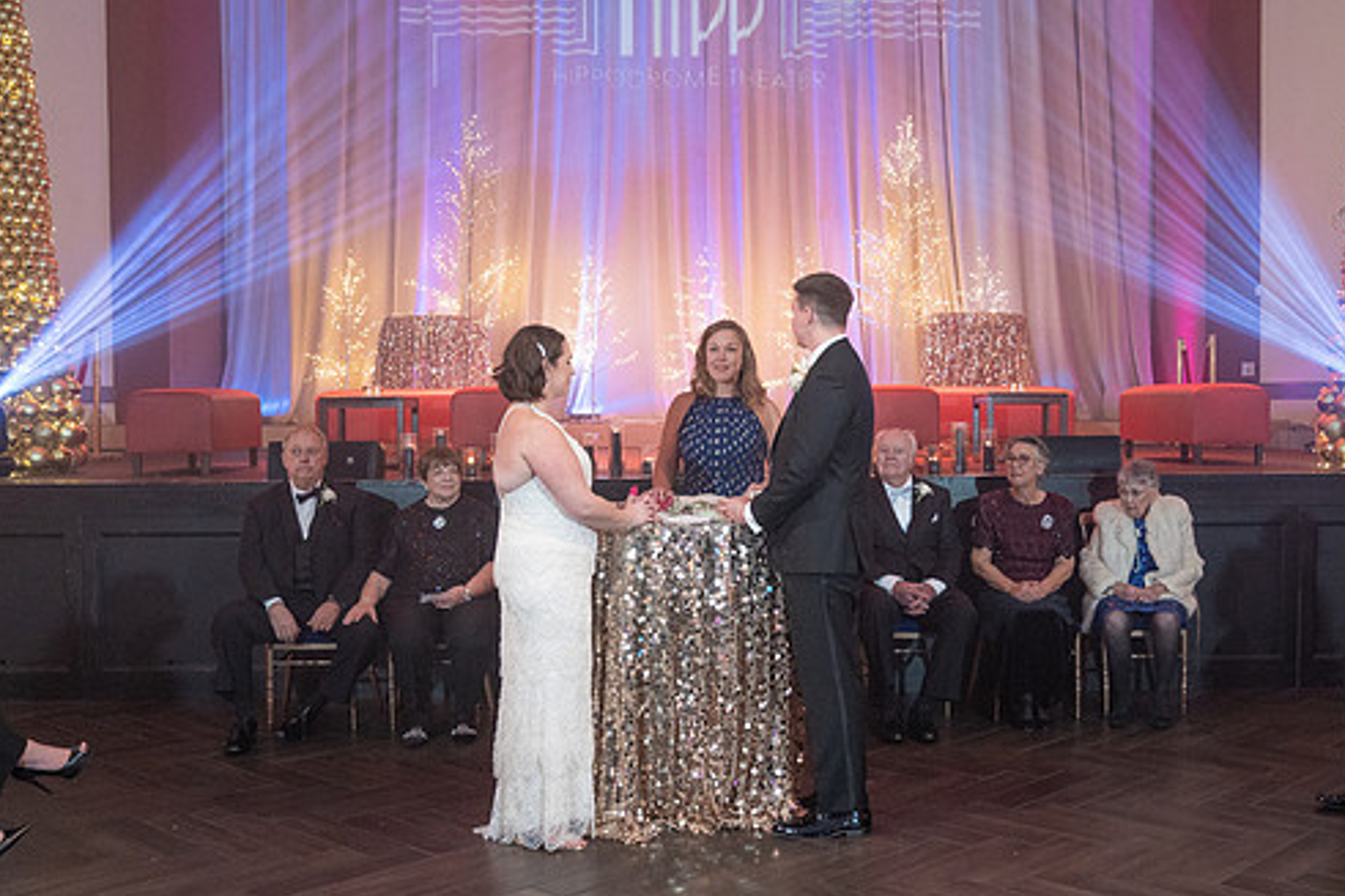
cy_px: 466
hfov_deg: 48.4
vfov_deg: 33.4
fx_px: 1494
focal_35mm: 40
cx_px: 738
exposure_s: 1/100
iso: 4000
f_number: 4
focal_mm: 31
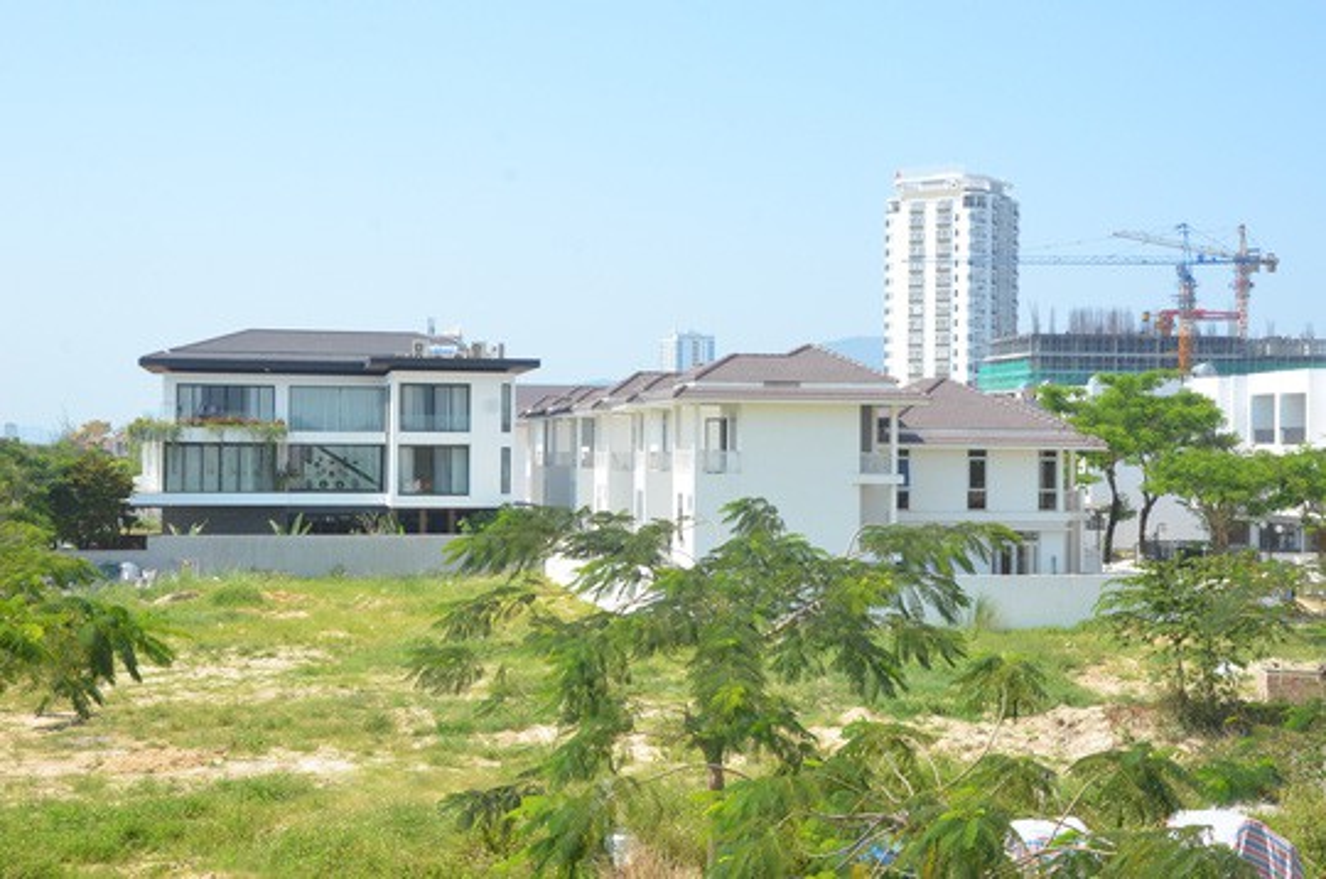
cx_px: 663
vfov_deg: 25.7
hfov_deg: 37.9
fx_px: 1930
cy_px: 440
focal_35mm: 52
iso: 1000
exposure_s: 1/800
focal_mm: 35
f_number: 14
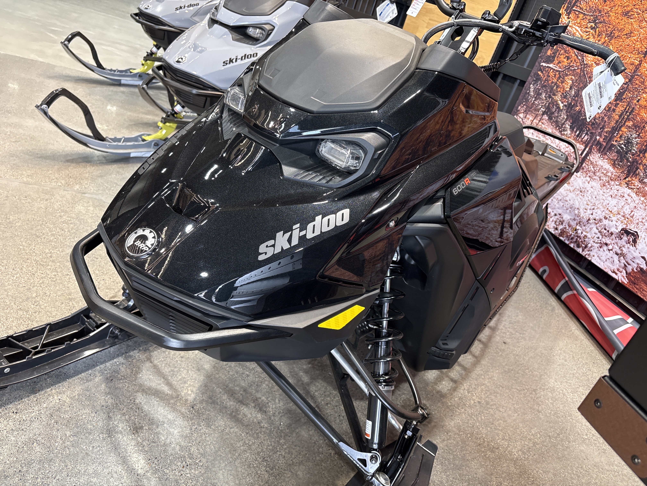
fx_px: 486
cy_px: 243
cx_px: 324
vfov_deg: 53.1
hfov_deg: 67.3
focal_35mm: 26
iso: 125
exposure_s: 1/120
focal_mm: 5.96
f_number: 1.6
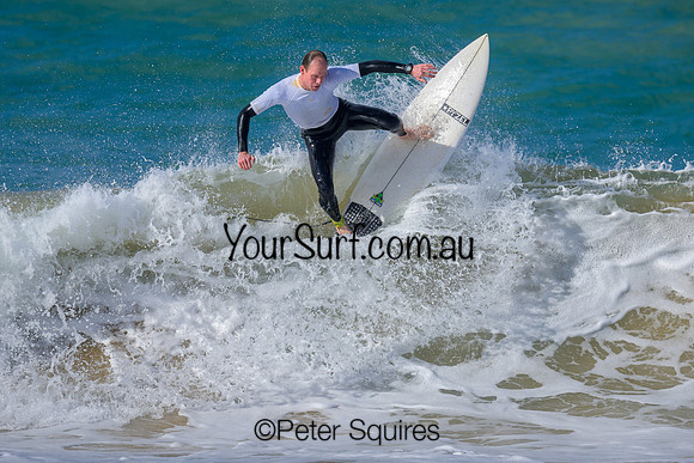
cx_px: 336
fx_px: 21179
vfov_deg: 1.3
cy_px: 203
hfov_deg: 1.9
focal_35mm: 1098
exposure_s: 1/2000
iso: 220
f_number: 6.3
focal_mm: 800
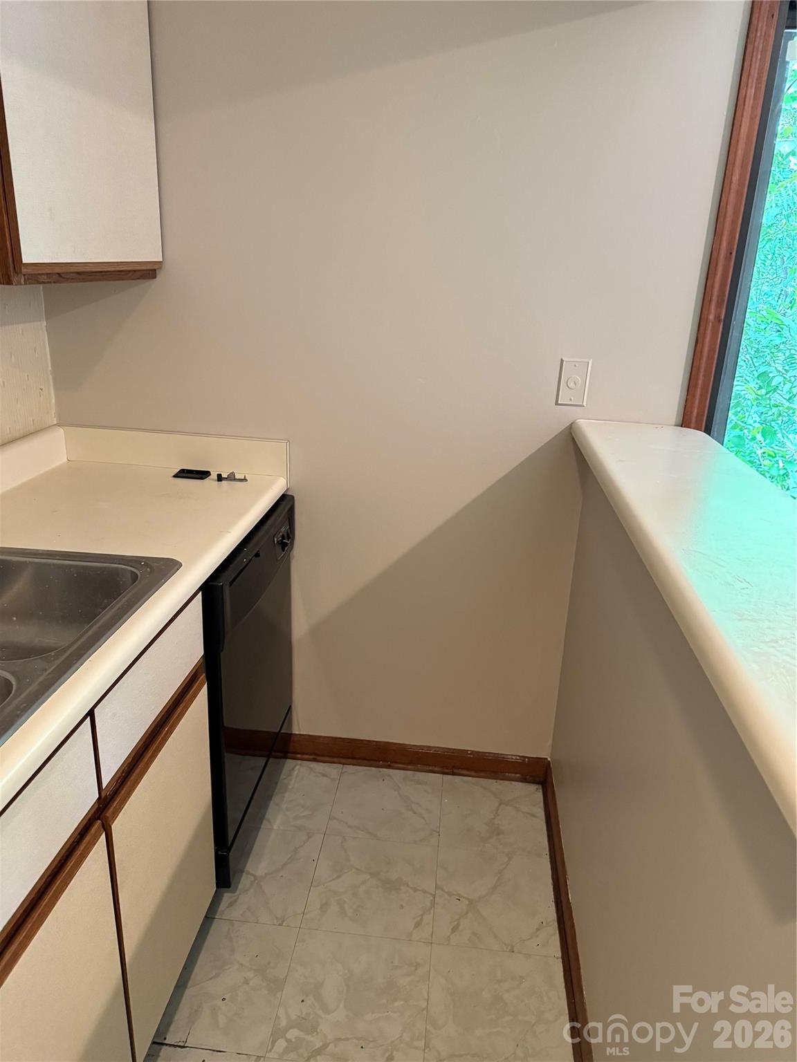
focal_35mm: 24
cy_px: 531
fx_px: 737
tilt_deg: -18.9
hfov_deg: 56.8
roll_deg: -2.1
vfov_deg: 71.6
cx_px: 398
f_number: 1.78
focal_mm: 6.76
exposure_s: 1/60
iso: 500
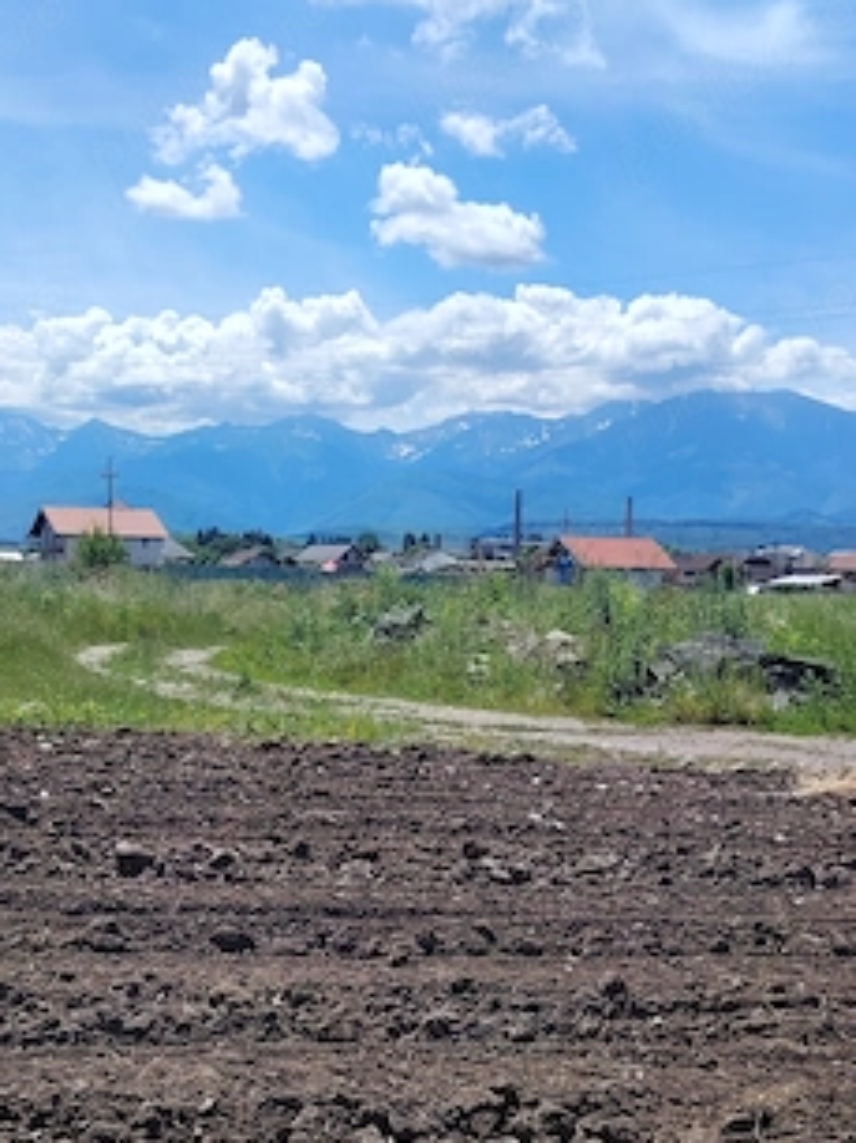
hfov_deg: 28.5
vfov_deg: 37.3
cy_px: 717
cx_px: 340
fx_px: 1684
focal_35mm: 51
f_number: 1.75
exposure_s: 1/1380
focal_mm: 5.25
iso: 100
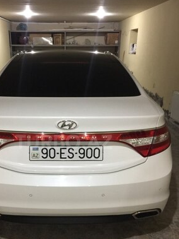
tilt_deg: -21.4
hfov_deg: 37.4
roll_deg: +0.6
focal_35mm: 38
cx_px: 64
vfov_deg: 48.7
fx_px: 262
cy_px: 142
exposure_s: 1/8
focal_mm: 4.15
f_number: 2.2
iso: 125
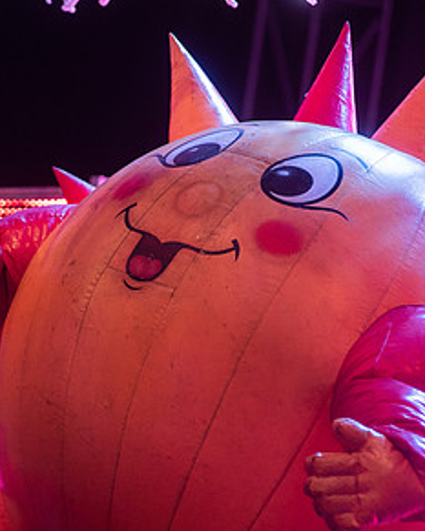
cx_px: 157
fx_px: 4699
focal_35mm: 299
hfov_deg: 5.2
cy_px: 275
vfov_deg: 6.5
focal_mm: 160
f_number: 3.5
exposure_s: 1/400
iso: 1250
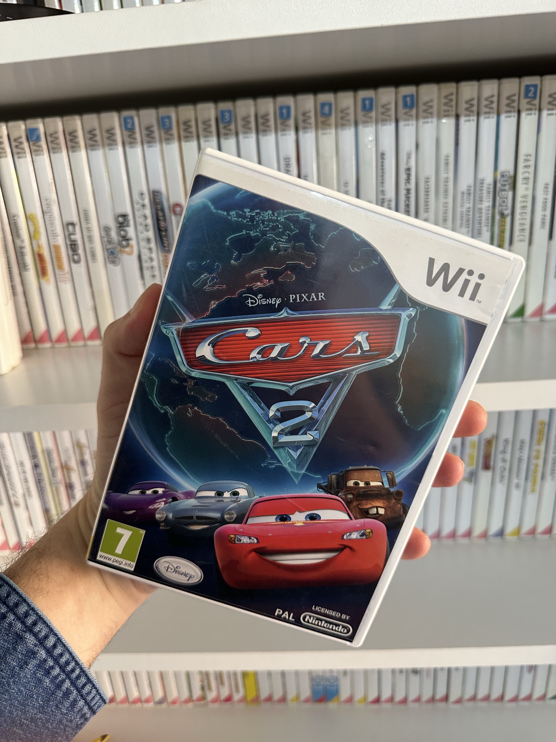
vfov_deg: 71.6
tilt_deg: -21.1
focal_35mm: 24
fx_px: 514
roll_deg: +4.0
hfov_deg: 56.8
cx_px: 278
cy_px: 371
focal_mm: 6.86
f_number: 1.78
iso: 250
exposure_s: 1/50
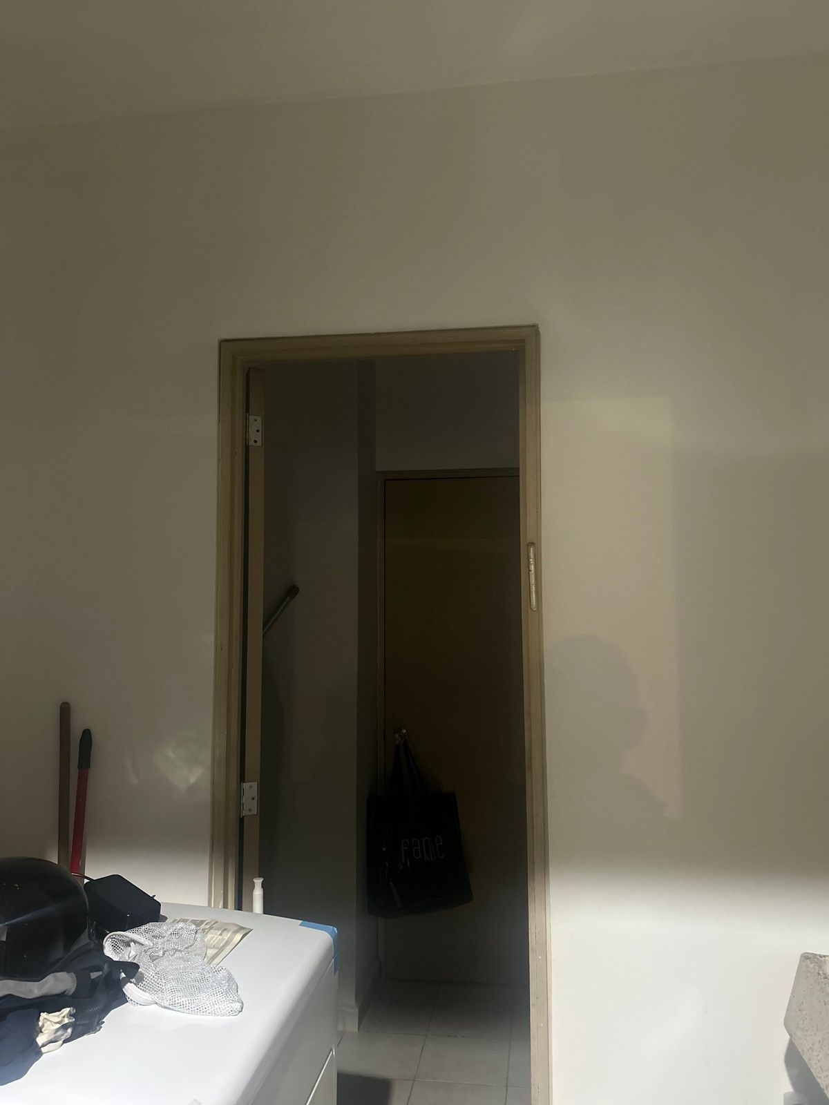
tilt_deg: +5.1
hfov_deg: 53.1
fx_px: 830
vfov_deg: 67.3
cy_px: 552
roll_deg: -0.2
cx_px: 414
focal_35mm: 26
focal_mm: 5.7
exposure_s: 1/30
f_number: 1.5
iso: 640
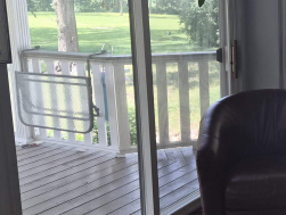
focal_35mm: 61
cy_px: 94
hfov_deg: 28.6
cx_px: 316
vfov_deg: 24.1
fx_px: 505
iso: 25
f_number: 1.8
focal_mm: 5.4
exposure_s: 1/161
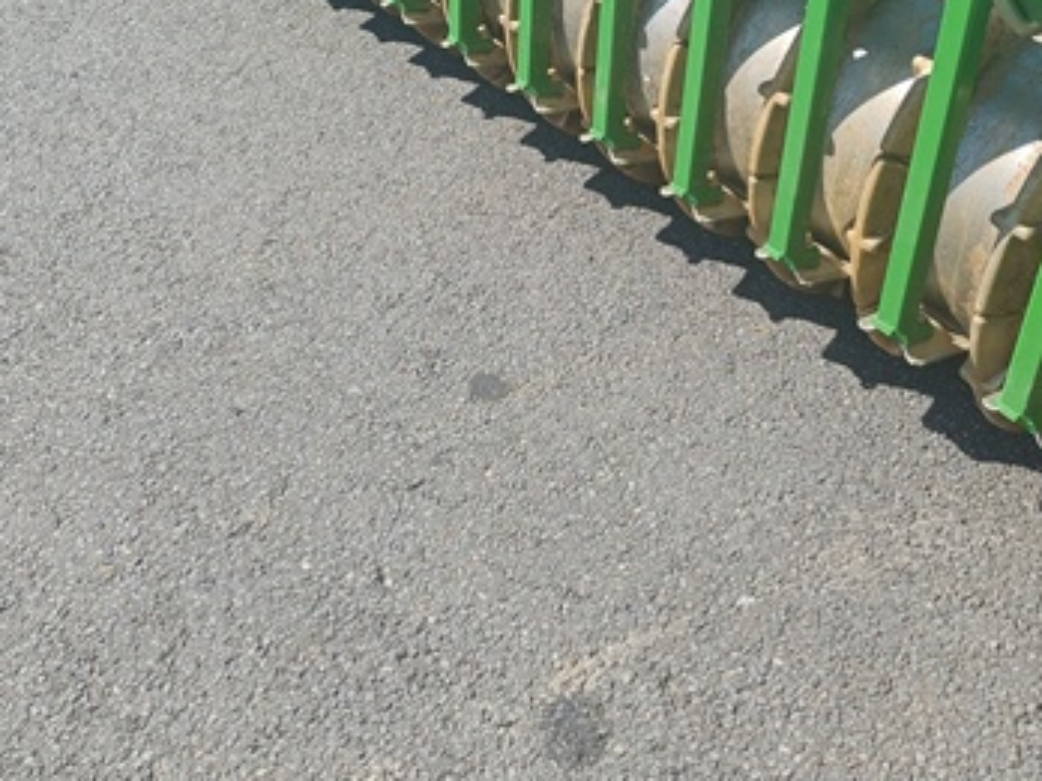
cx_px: 575
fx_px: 1385
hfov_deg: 41.2
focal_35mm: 46
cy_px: 183
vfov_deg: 30.9
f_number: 1.8
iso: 50
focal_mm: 4.65
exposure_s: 1/597
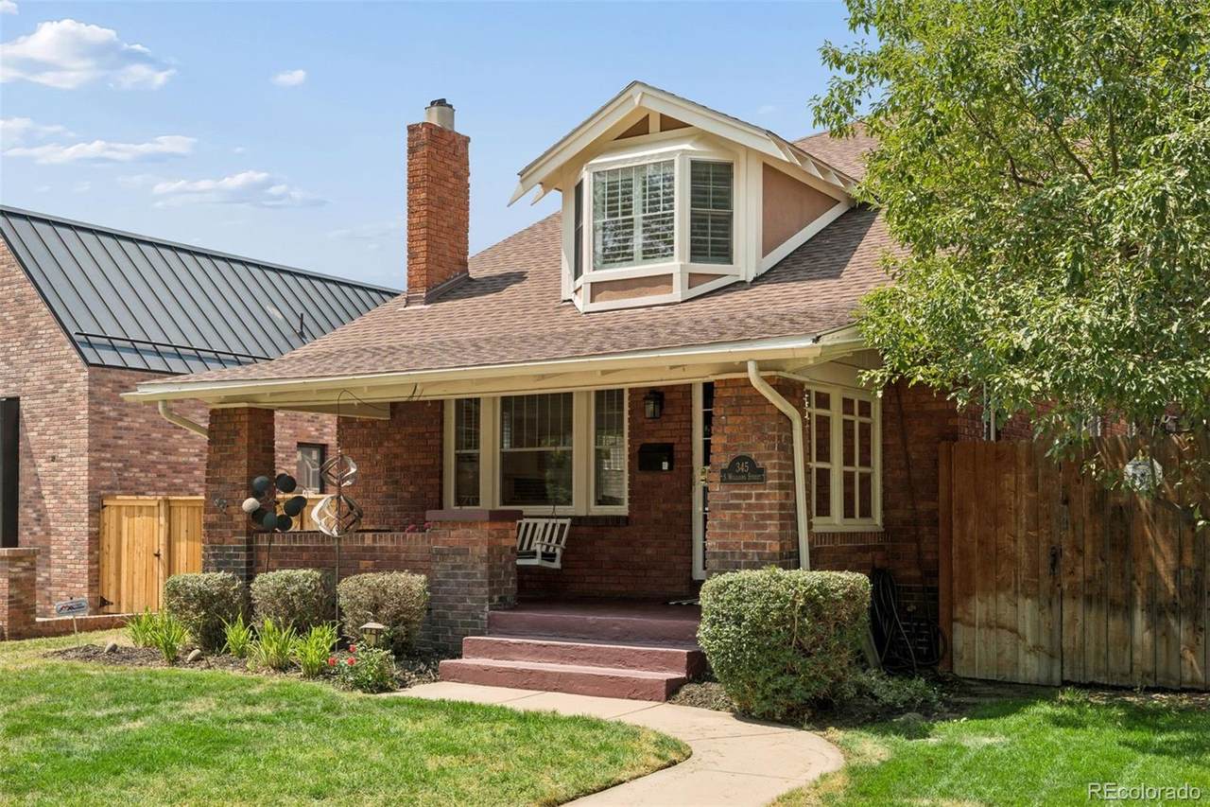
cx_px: 605
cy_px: 404
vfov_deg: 35.0
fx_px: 1277
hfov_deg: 50.7
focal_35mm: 38
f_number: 9
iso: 400
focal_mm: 38
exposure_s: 1/500
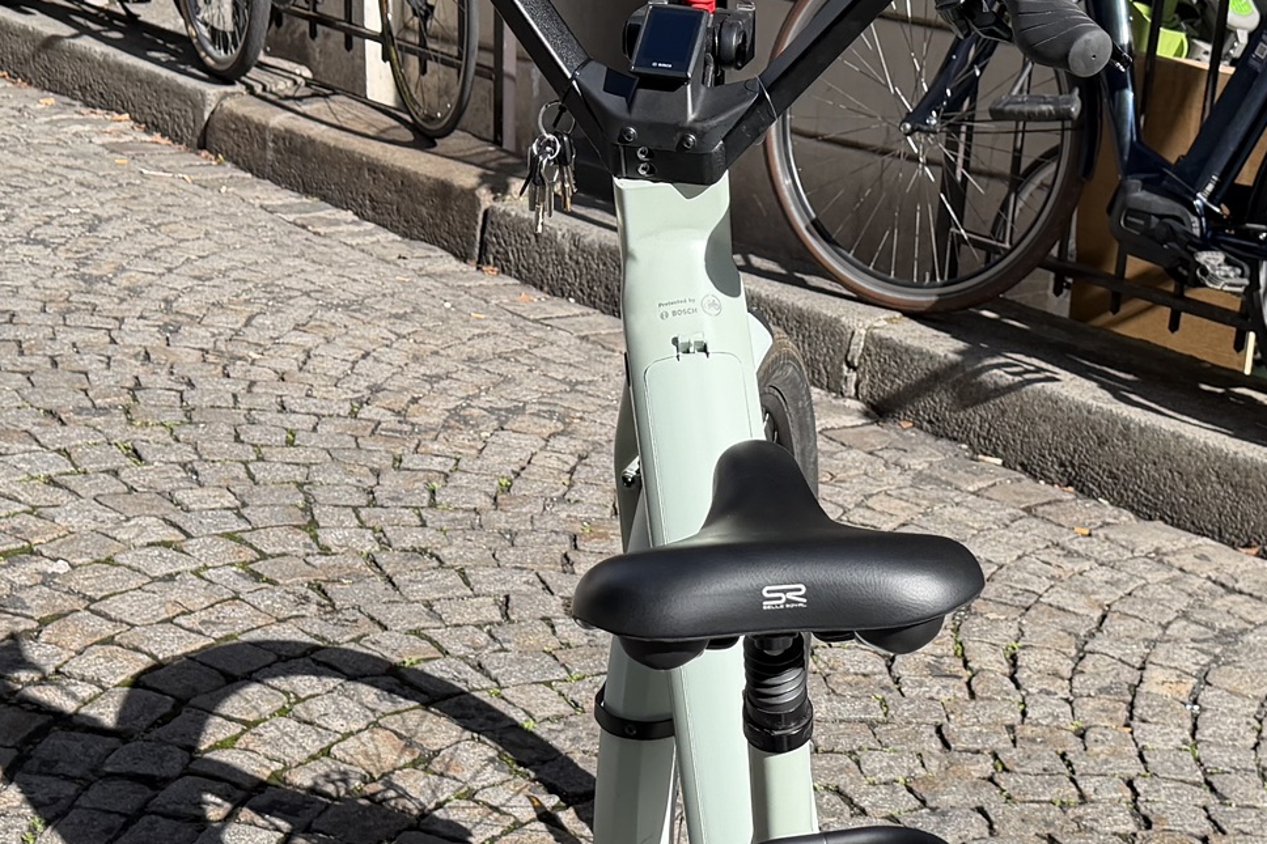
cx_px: 800
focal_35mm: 66
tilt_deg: -24.0
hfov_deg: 30.4
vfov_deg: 20.3
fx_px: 2322
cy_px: 718
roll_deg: -3.2
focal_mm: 6.76
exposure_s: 1/2907
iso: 100
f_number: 1.78
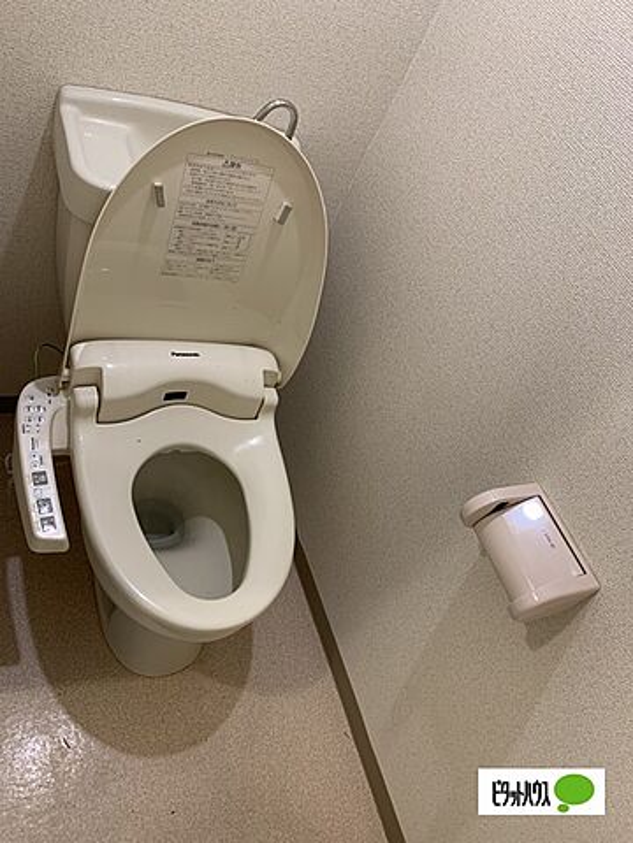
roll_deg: -32.0
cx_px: 316
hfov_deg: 53.1
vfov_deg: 67.3
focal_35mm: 26
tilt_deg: -42.9
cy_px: 422
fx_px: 634
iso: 160
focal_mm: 4.25
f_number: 1.8
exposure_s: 1/60
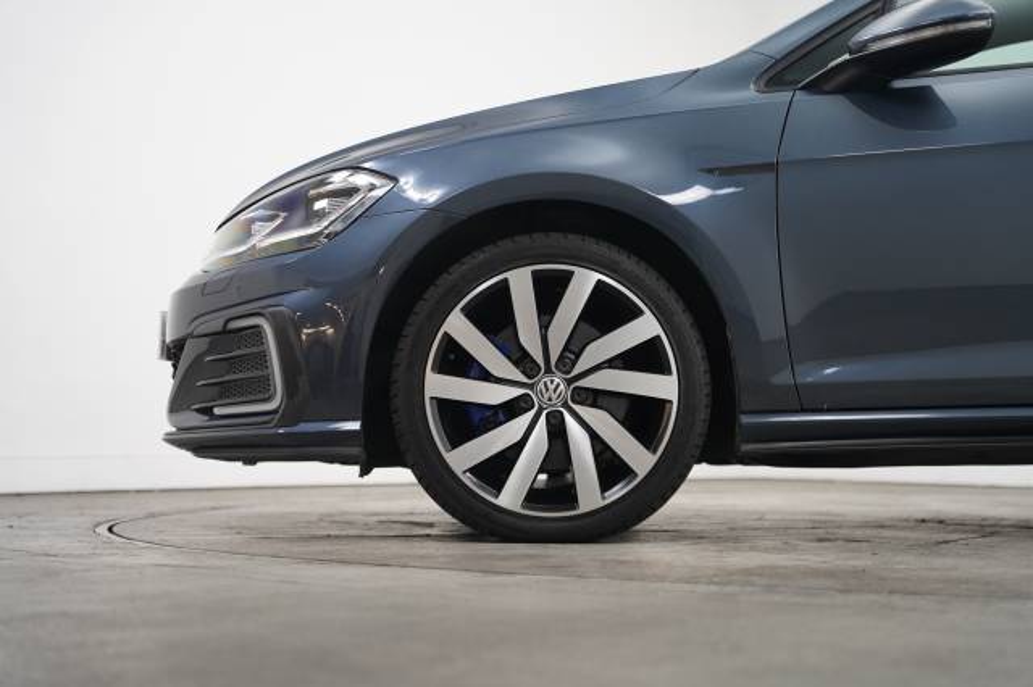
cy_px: 344
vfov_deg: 22.3
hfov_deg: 33.0
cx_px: 516
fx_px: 1744
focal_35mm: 61
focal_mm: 60.8
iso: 1600
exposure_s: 1/160
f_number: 3.2
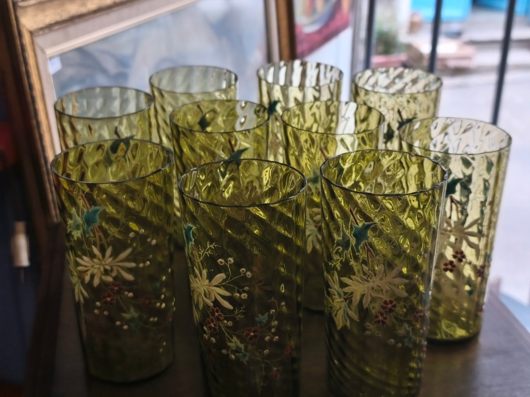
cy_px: 198
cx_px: 265
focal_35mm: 46
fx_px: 704
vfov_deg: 31.5
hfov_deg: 41.2
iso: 160
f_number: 1.7
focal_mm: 6.06
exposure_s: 1/100
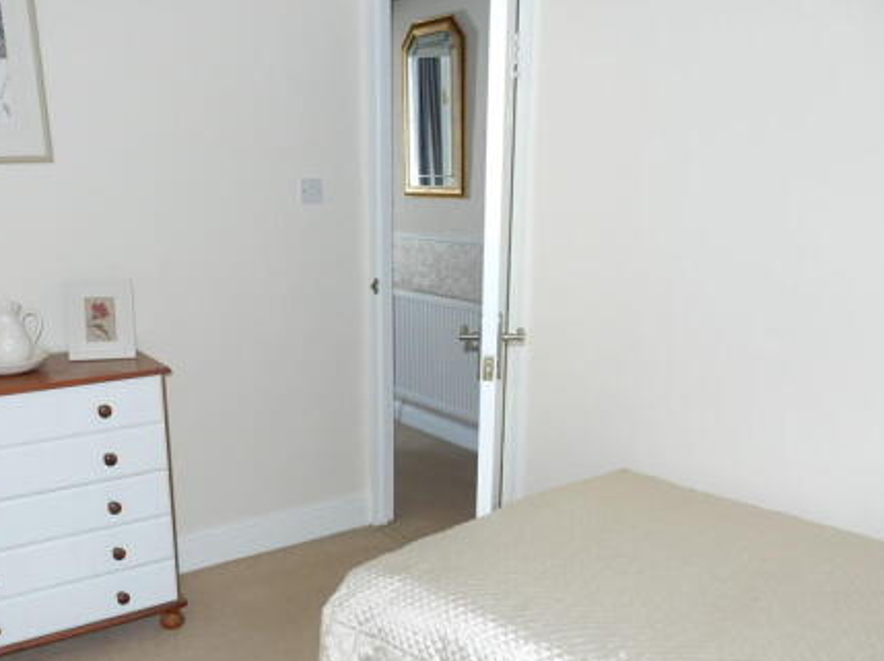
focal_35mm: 34
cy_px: 448
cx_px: 343
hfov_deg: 53.5
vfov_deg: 41.1
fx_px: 868
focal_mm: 4.5
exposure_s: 1/30
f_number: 3.7
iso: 250
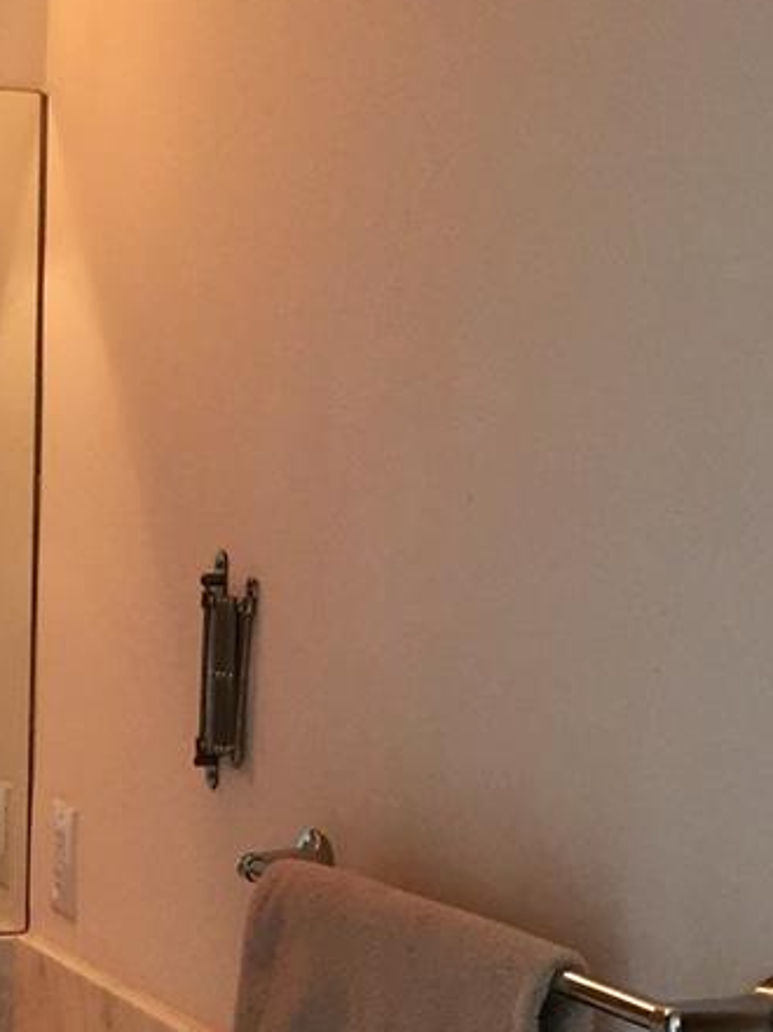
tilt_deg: -10.6
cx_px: -5
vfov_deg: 24.0
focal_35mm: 79
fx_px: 2356
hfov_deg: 18.2
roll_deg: -1.2
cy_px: 957
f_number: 2.2
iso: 64
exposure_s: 1/30
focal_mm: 4.15
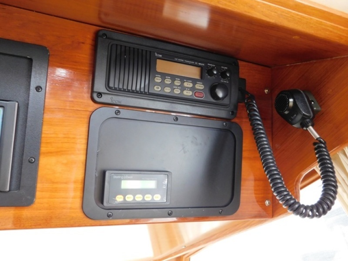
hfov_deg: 63.4
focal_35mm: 28
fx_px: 281
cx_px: 174
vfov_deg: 49.7
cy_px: 130
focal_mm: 4.9
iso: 400
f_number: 3.2
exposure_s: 1/13
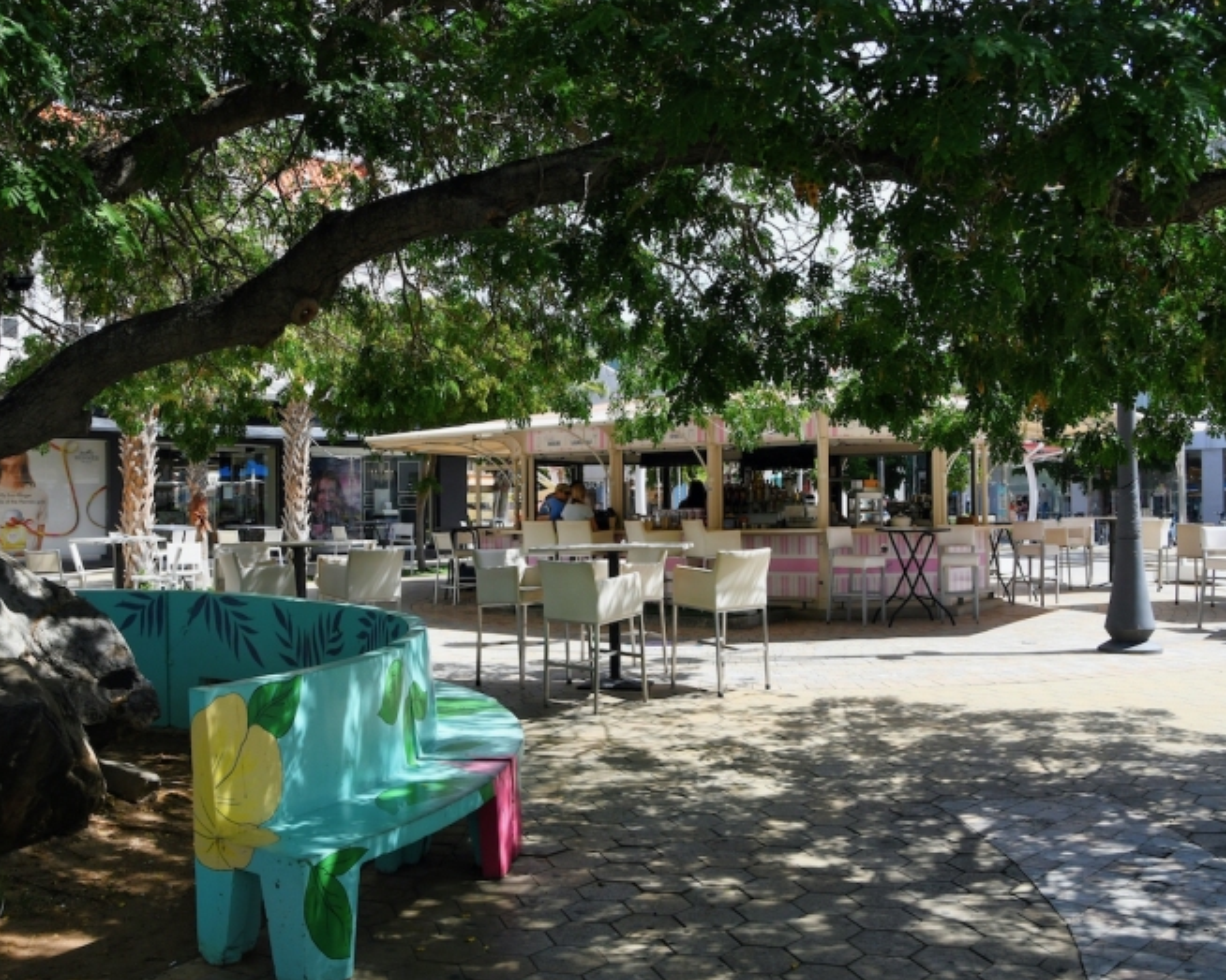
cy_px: 493
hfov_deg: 57.2
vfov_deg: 47.1
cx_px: 585
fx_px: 1125
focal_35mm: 31
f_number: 9
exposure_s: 1/500
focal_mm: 18
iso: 400
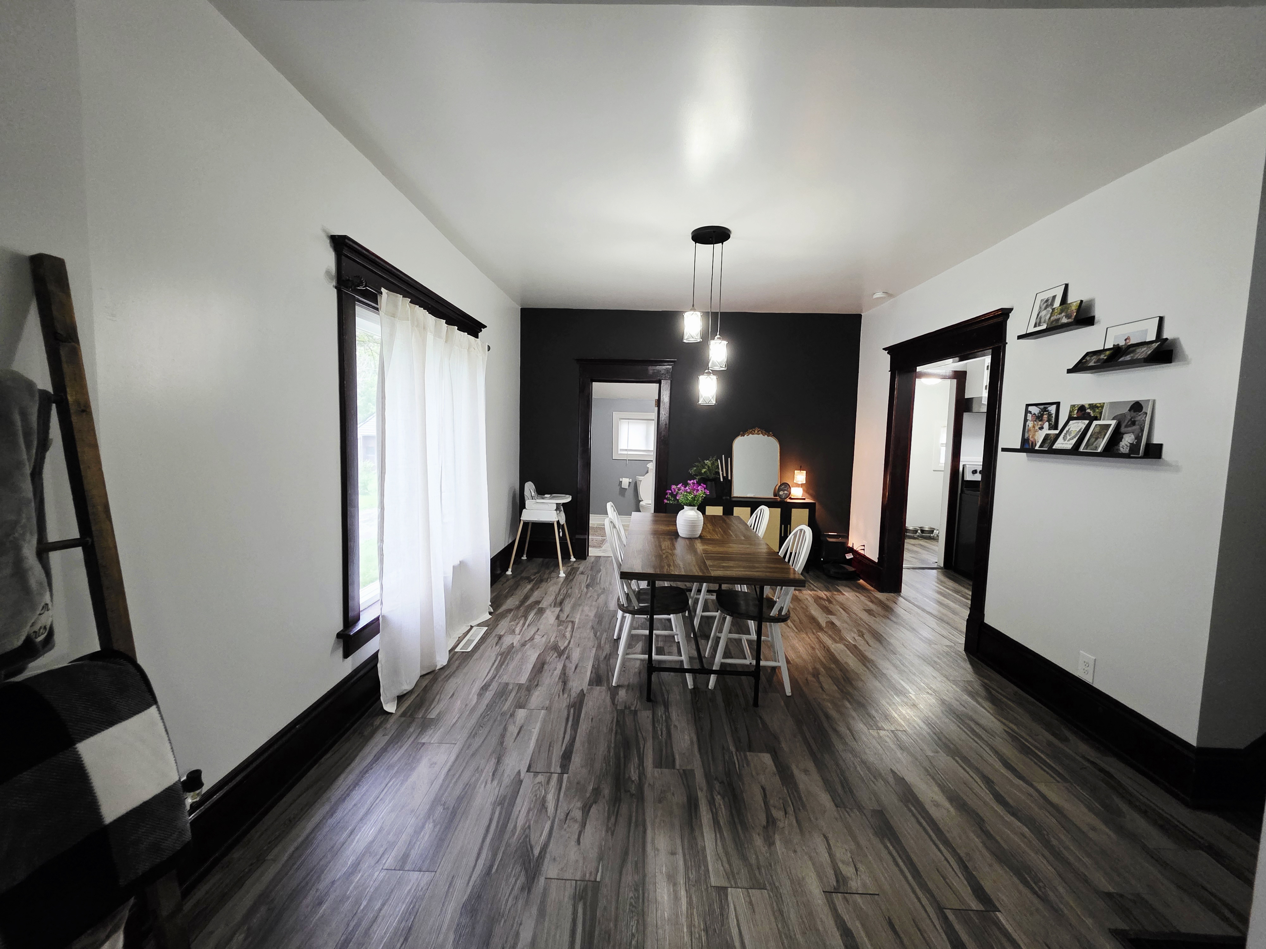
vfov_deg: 89.9
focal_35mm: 13
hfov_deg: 106.2
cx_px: 633
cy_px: 474
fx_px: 475
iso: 640
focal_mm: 2.2
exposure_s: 1/60.2
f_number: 1.9
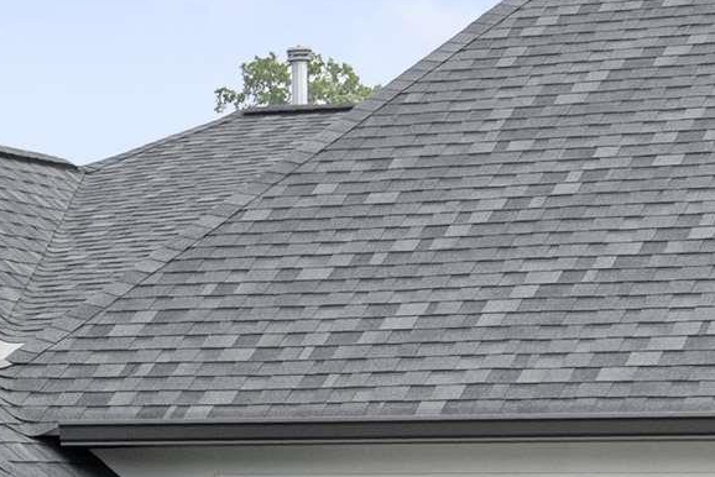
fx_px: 3060
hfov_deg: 12.9
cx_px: -212
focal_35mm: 154
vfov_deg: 8.7
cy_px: 748
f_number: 10
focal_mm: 29
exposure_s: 1/200
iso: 400
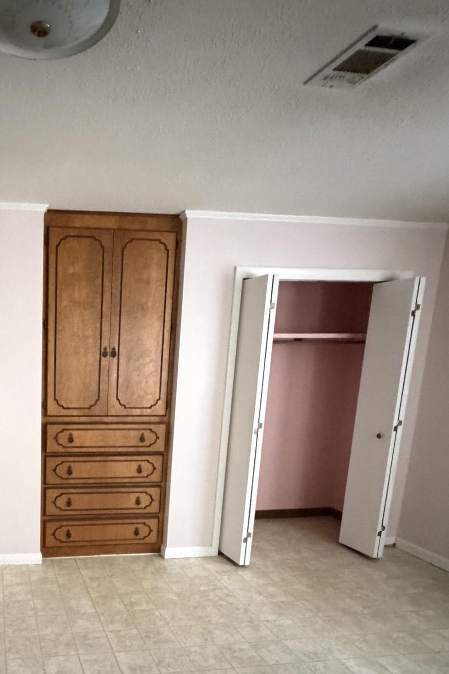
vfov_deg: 71.8
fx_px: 449
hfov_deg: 47.8
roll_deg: -1.0
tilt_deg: -10.3
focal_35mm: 24
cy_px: 443
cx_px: 46
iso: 1600
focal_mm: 2.22
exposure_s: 1/40
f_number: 2.2
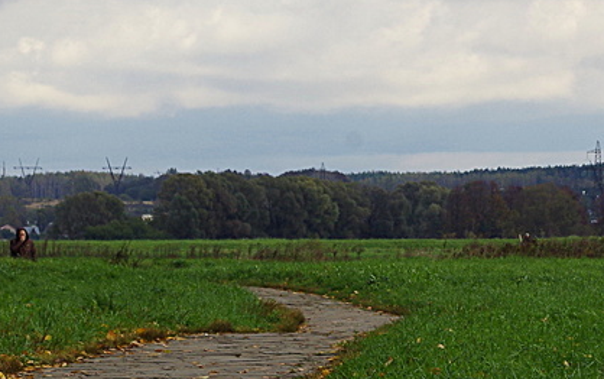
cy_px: 177
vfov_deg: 4.7
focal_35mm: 279
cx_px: 822
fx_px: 4596
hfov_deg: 7.4
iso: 200
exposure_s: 1/200
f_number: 11
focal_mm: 55
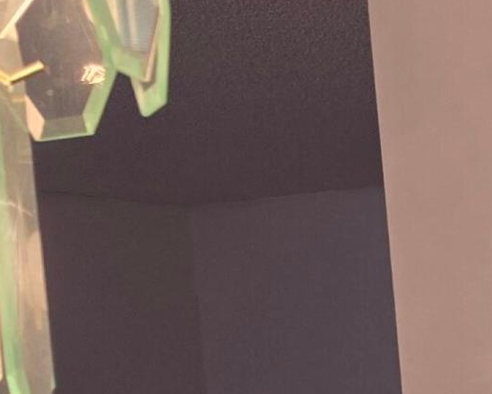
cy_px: 607
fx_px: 1821
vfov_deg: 11.8
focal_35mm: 125
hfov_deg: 11.7
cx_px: 1274
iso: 80
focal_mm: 6.3
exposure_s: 1/120
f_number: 1.7
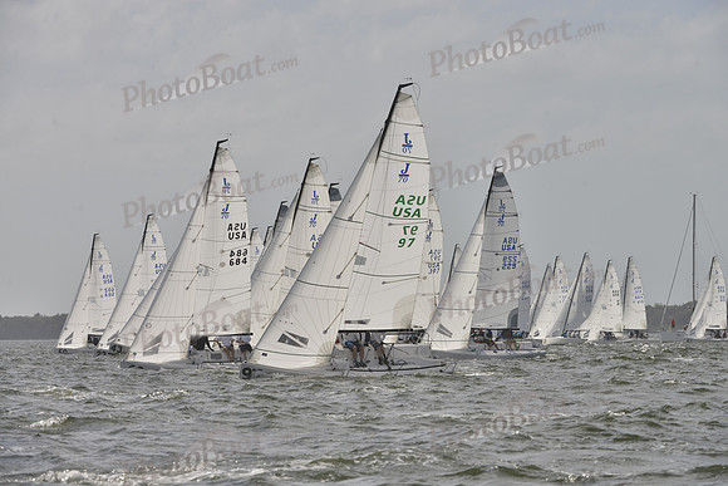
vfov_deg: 5.7
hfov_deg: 8.6
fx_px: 4854
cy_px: 243
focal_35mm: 240
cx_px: 364
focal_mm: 240
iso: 400
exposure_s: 1/1250
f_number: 11
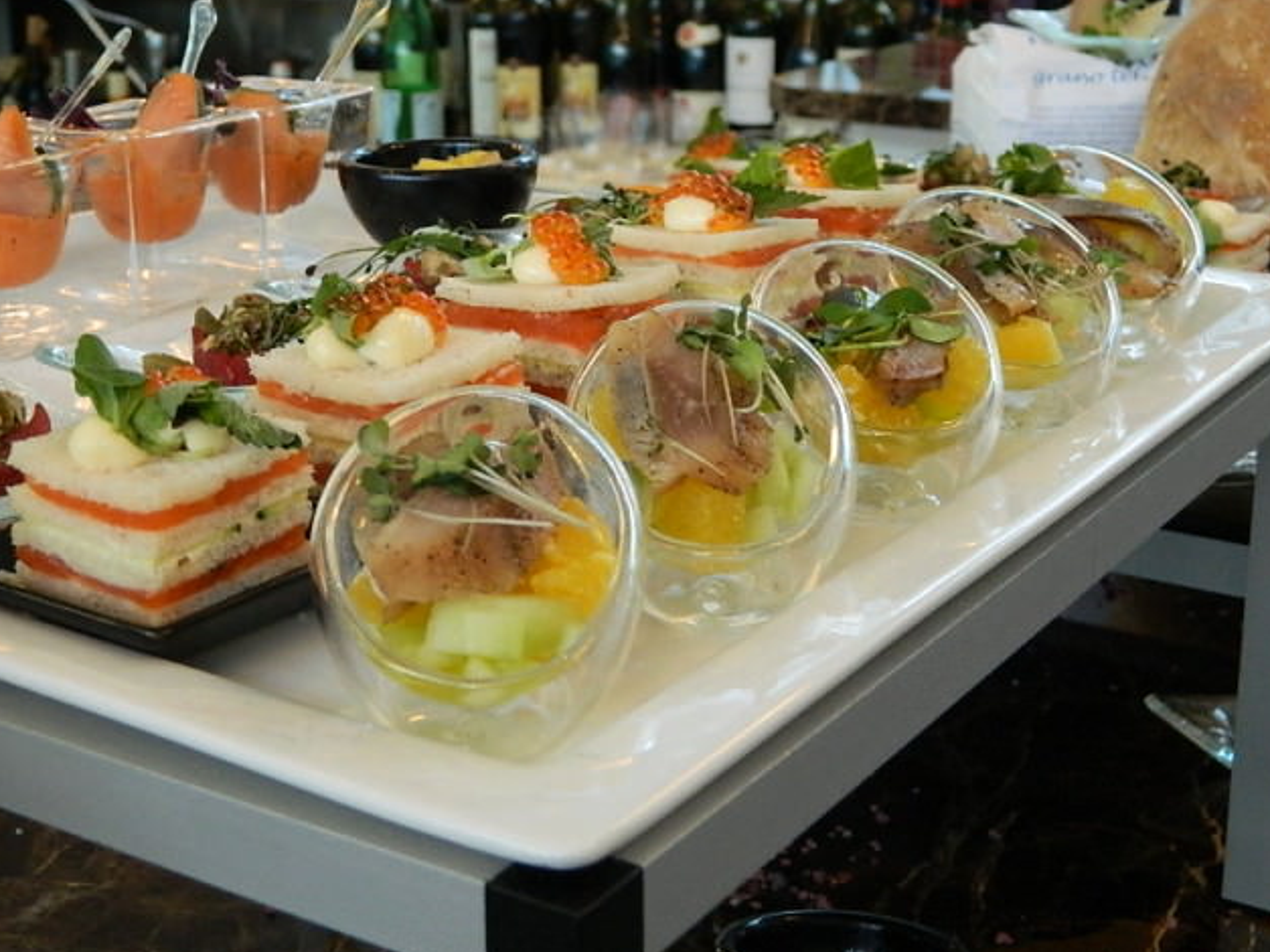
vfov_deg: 24.3
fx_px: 2201
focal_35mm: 60
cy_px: 356
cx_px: 551
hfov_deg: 32.1
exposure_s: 1/25
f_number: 3.6
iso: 400
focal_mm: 8.4
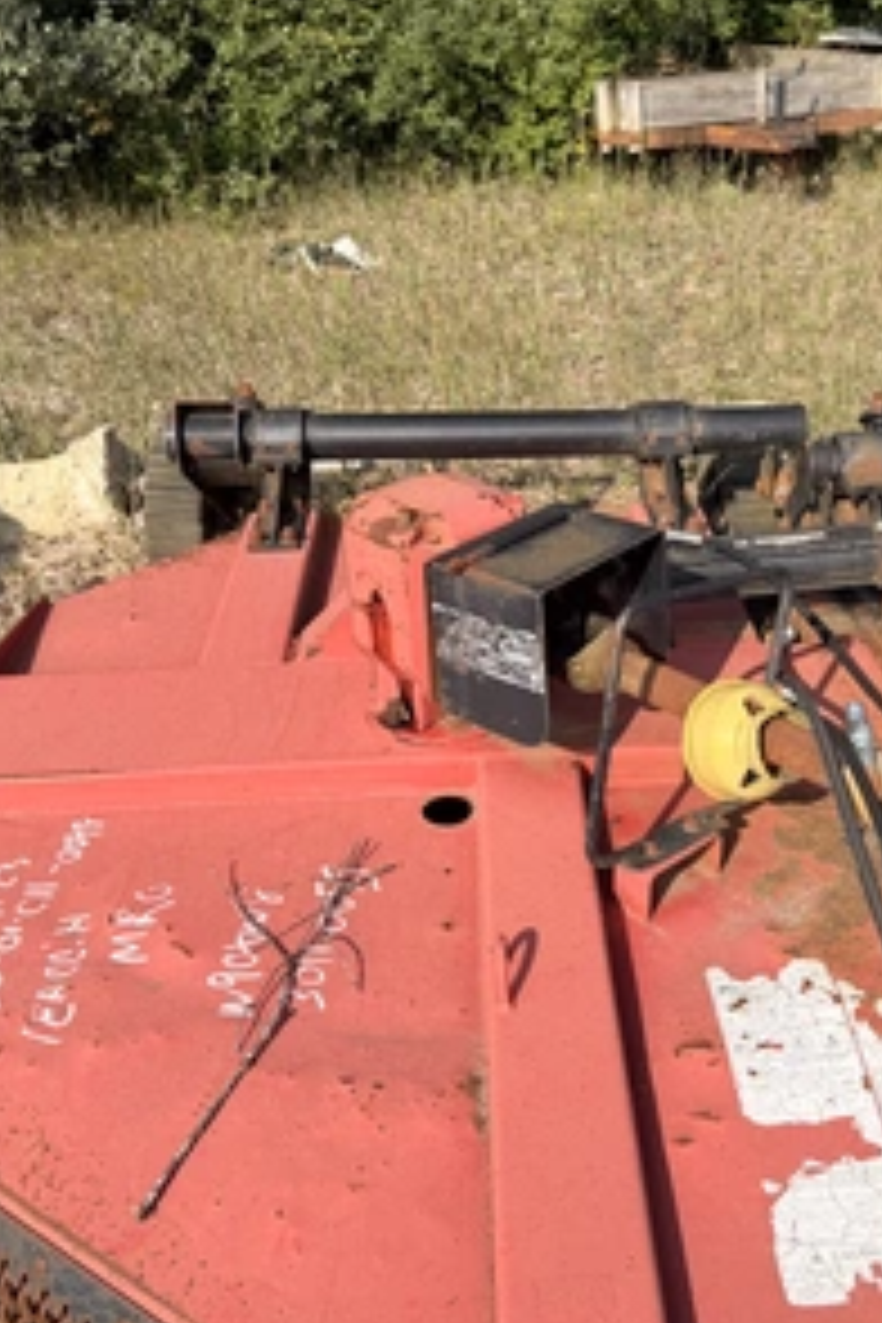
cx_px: 549
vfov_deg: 55.8
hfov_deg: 38.6
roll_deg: +1.8
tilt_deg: -27.2
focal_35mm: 34
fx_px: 1249
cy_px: 666
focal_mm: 6.76
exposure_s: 1/3279
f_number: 1.78
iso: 80
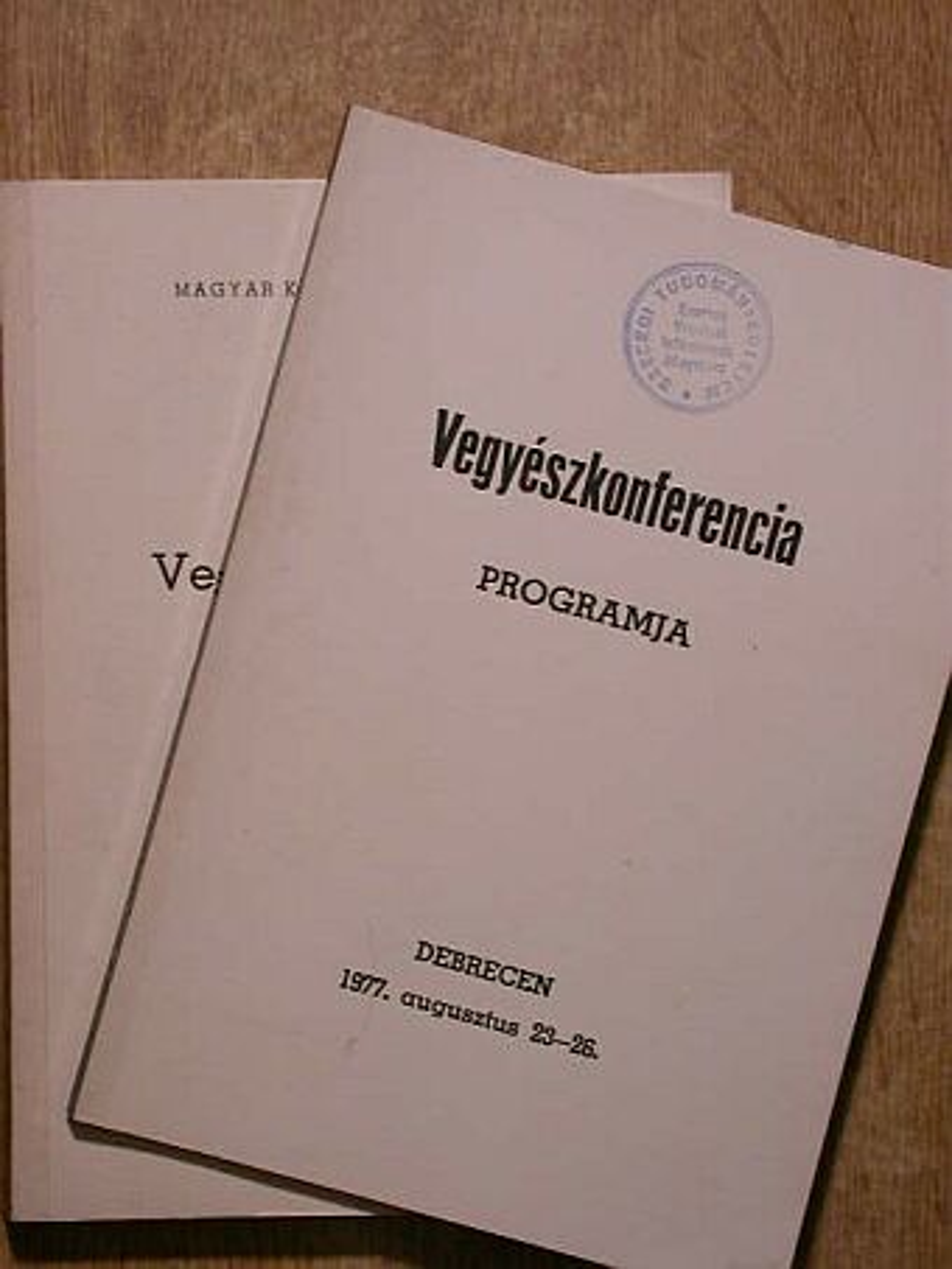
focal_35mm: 85
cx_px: 476
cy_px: 634
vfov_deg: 23.0
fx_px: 3115
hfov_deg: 17.4
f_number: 3.6
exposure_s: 1/206
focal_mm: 17.7
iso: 100
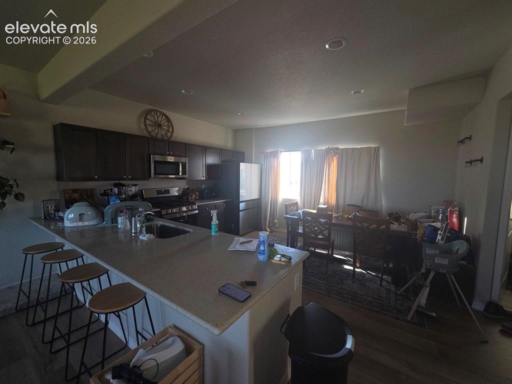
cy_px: 192
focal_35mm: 13
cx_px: 256
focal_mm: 2.2
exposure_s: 1/60
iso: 80
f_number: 2.2
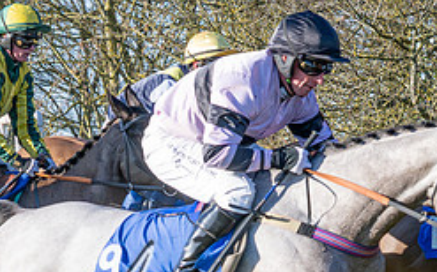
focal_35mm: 205
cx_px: 111
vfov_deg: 6.4
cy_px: 245
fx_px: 2440
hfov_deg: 10.2
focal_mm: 46
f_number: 5
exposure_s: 1/1600
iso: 400
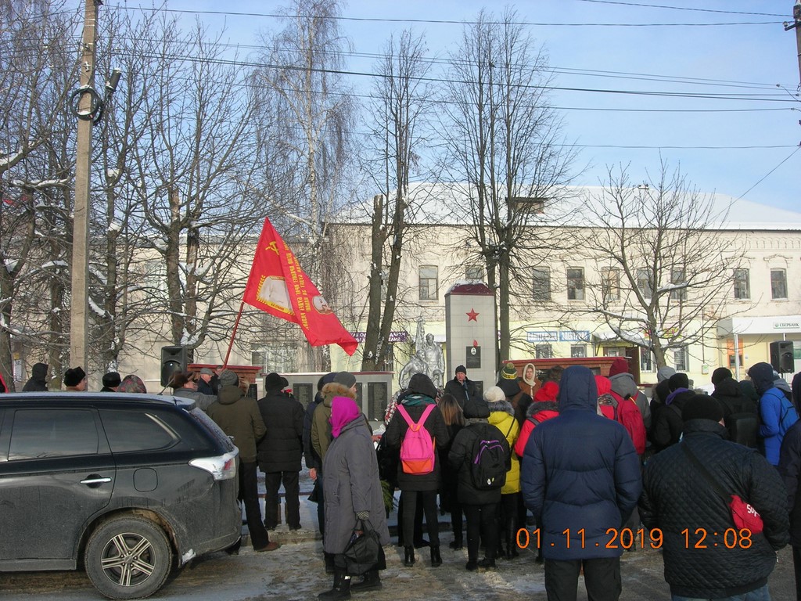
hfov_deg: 49.0
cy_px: 300
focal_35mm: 38
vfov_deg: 37.7
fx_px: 879
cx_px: 400
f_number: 4.8
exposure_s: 1/398
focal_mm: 7.8
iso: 64
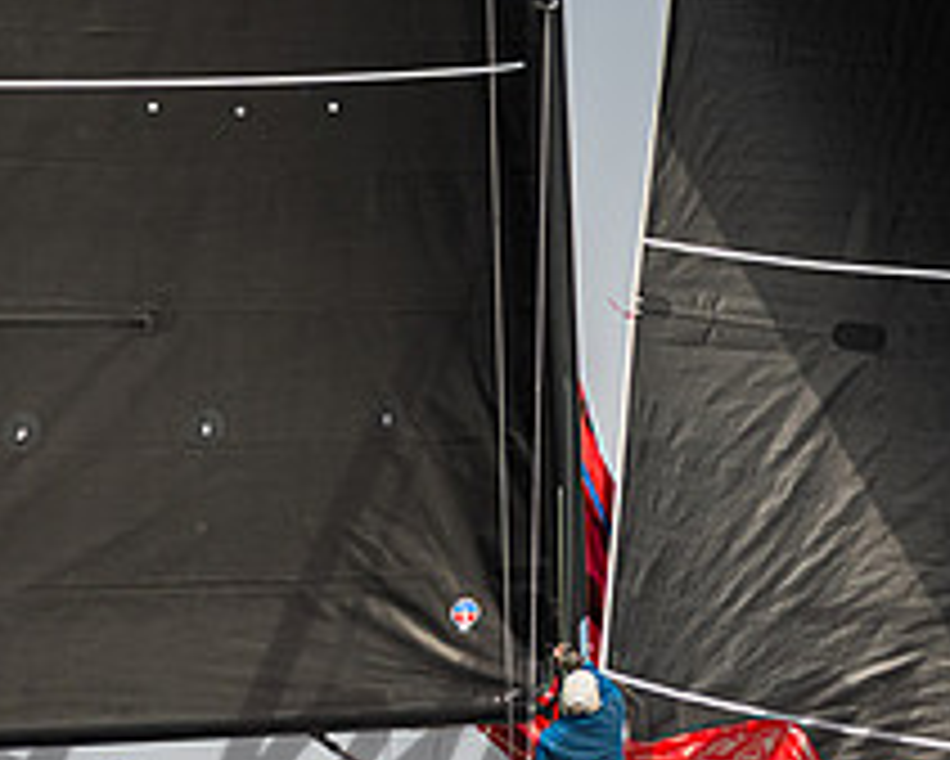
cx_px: 485
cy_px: 759
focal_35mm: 441
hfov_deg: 4.4
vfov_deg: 3.5
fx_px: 12405
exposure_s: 1/4000
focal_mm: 160
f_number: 4.8
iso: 450
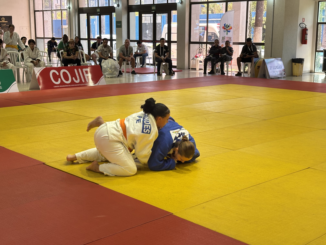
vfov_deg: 28.0
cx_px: 163
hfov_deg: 36.8
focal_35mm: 52
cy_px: 122
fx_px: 490
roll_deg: +0.1
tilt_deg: -11.2
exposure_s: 1/60
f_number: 1.6
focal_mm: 5.96
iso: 64
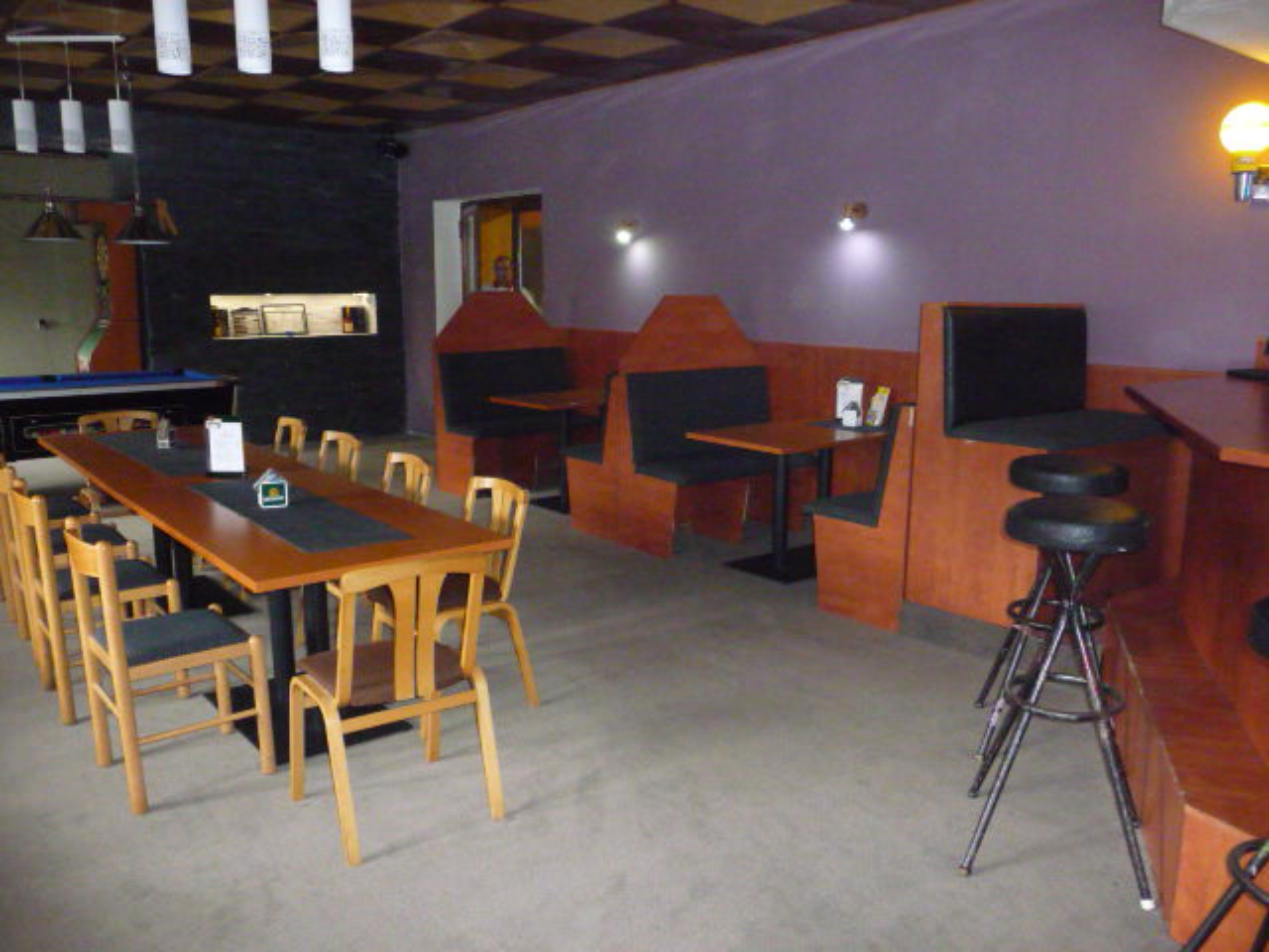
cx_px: 634
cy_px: 476
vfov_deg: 49.7
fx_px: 1026
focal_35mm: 28
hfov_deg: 63.4
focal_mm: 4.7
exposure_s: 1/30
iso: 800
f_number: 3.3
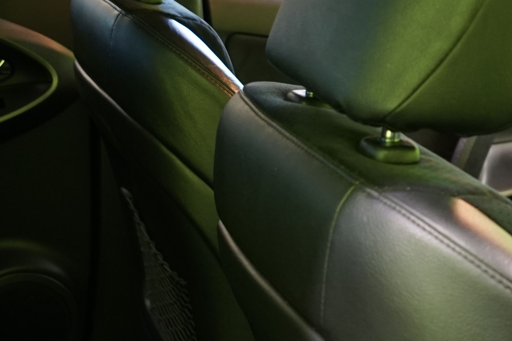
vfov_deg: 14.5
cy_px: 318
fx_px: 1322
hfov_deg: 20.6
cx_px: -93
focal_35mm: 93
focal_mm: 29
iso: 800
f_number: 4.5
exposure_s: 1/8
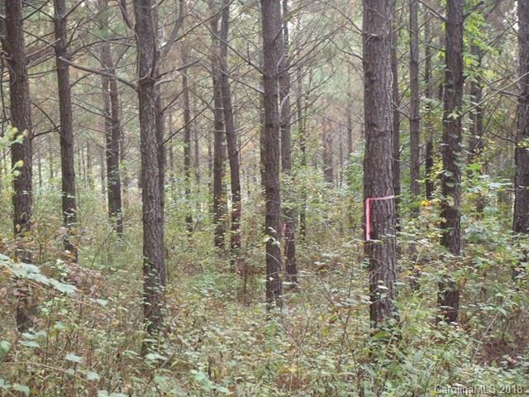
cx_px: 264
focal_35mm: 57
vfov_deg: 25.7
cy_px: 198
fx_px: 871
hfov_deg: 33.8
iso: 640
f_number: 4.5
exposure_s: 1/50
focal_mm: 10.34
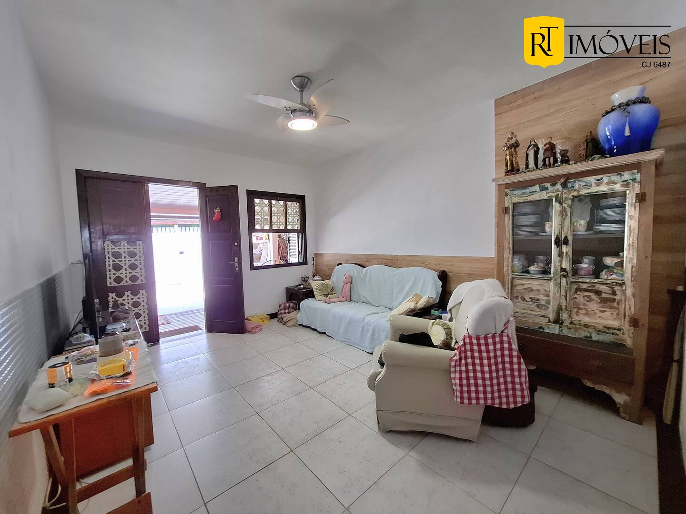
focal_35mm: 13
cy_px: 257
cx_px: 343
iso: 40
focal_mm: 1.74
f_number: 2.2
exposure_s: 1/40
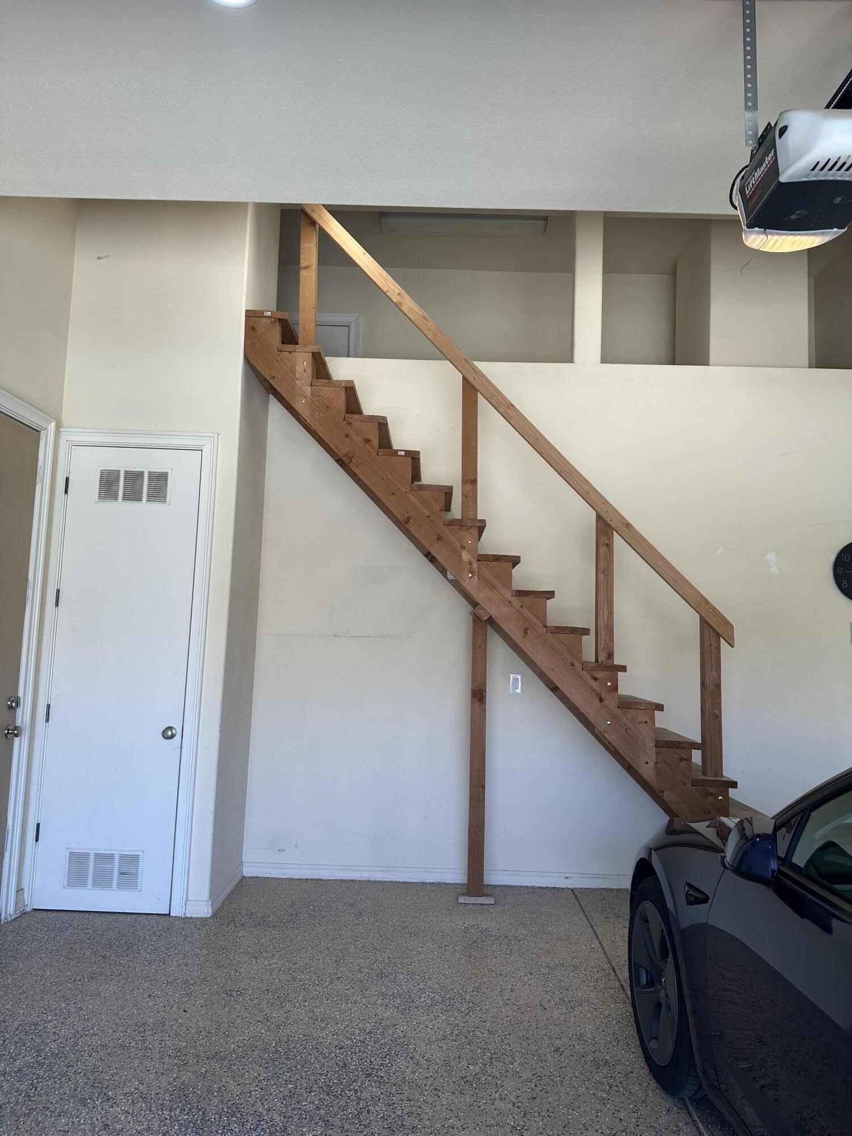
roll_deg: -3.4
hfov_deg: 56.8
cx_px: 426
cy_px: 568
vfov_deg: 71.6
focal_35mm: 24
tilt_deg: +6.5
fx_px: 788
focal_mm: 6.86
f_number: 1.78
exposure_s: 1/181
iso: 64
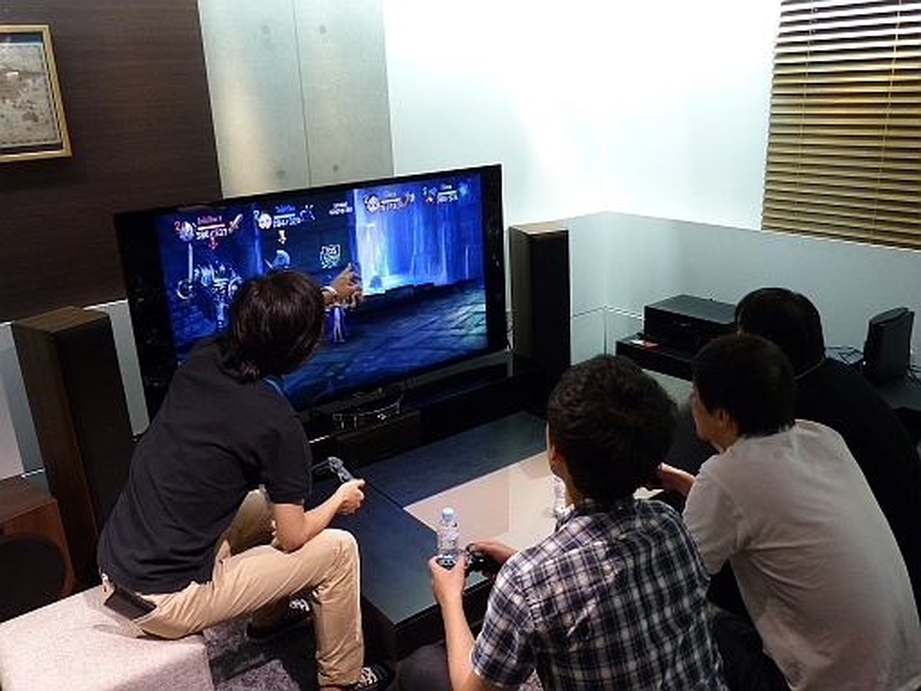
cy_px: 346
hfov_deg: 61.7
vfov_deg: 48.2
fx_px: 772
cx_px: 460
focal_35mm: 29
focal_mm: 5.2
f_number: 2.8
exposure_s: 1/40
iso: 400
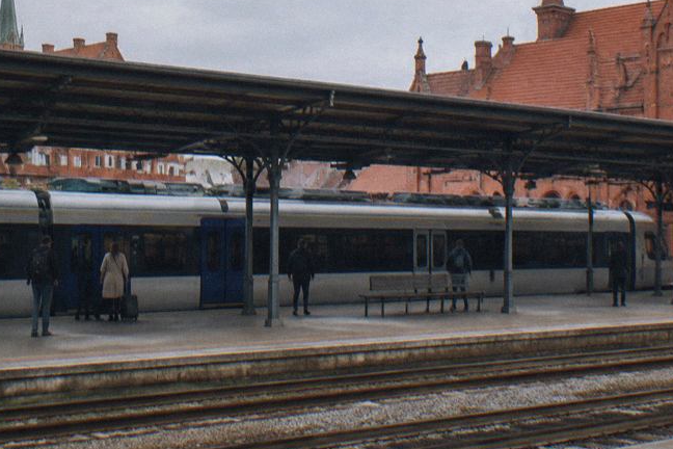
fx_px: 1009
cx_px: 457
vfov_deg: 24.9
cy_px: 154
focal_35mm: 54
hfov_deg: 36.4
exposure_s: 1/200
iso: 400
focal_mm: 35
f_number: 11
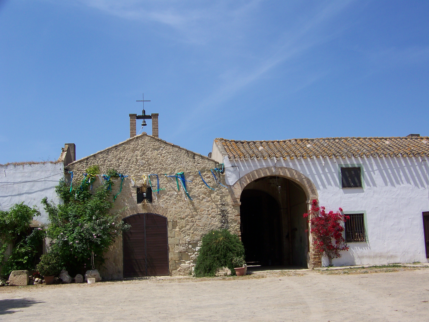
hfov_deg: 38.9
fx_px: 607
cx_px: 214
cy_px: 161
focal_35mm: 49
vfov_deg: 29.7
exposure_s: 1/640
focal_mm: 7.6
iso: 64
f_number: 4
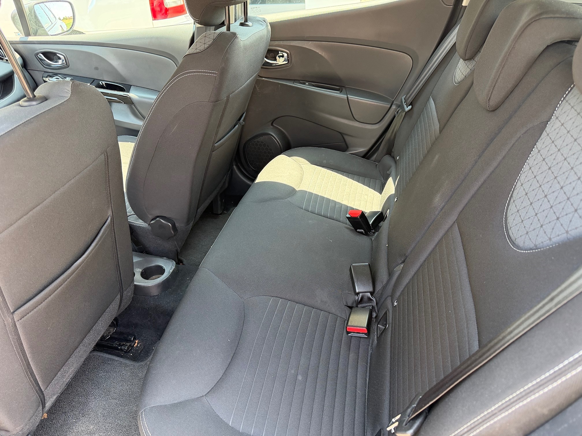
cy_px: 218
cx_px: 291
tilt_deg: -35.7
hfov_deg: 71.6
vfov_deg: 56.8
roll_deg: +4.5
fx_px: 404
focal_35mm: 24
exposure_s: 1/96
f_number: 1.78
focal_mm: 6.76
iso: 200
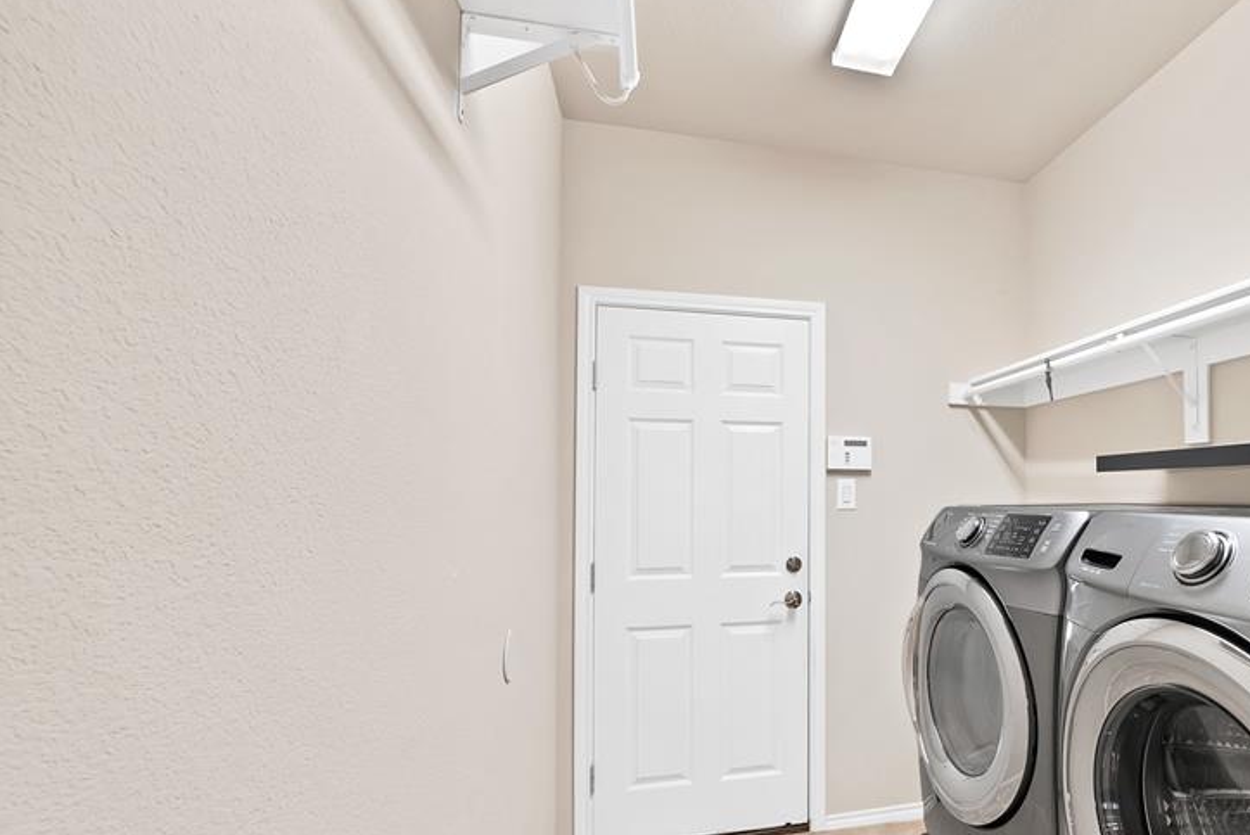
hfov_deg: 89.0
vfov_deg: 70.0
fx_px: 591
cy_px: 488
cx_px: 858
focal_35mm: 17
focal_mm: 12
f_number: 9
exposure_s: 1/1.67
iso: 640
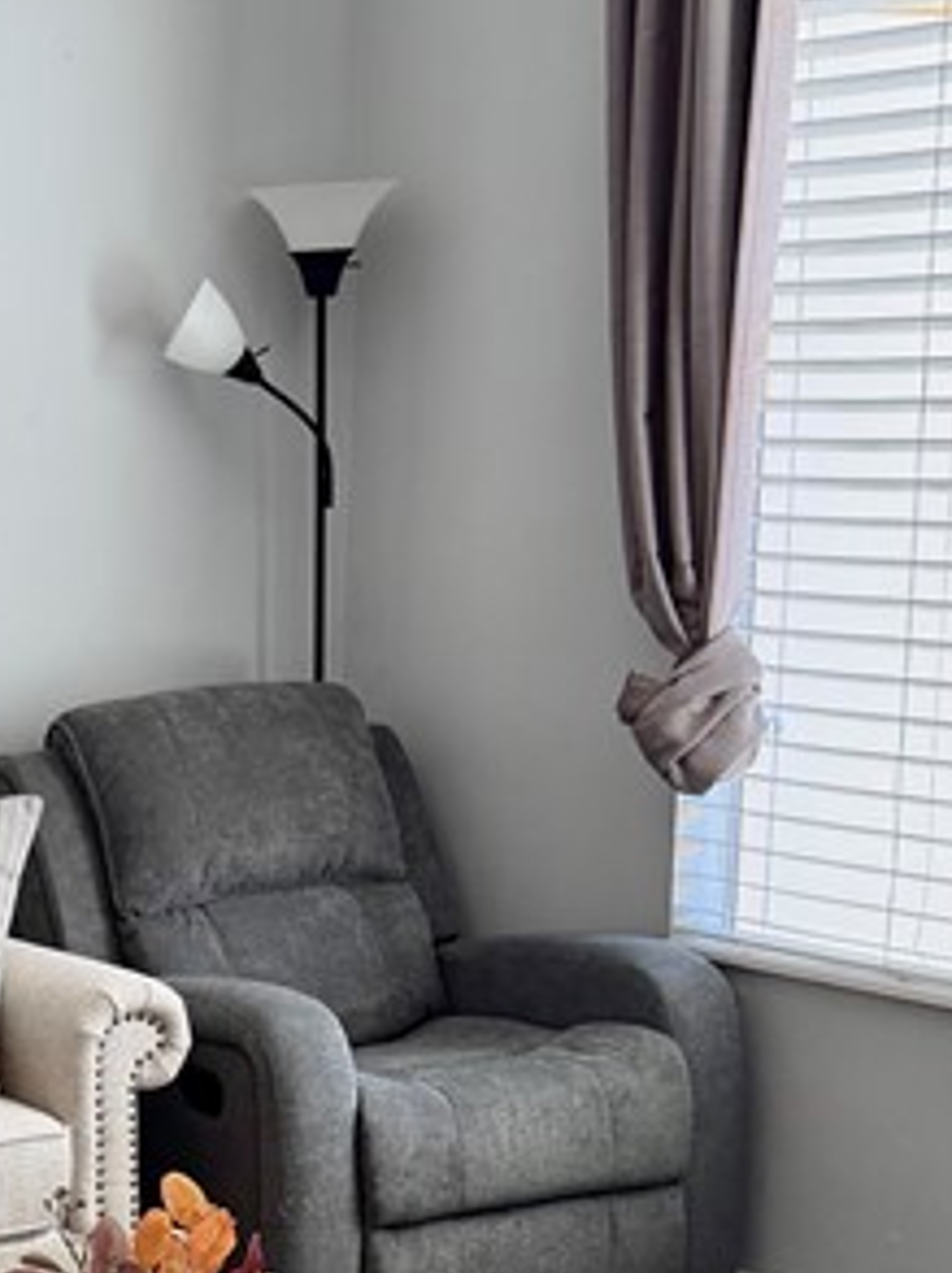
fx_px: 3087
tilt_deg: -11.5
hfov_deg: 16.4
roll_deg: +0.8
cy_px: 1073
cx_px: -339
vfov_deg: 22.9
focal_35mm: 84
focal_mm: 6.76
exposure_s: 1/183
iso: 100
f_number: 1.78
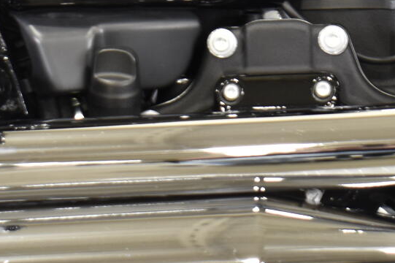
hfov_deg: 9.2
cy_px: -77
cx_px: 408
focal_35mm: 222
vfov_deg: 6.1
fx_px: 2434
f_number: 4.8
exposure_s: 1/10
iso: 400
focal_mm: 40
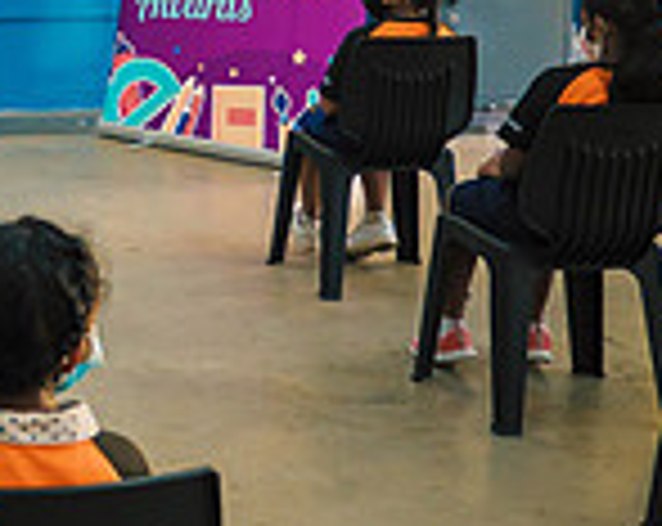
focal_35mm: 85
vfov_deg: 17.7
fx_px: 1662
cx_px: -347
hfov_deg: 19.5
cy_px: 56
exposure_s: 1/125
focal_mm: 11
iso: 200
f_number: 2
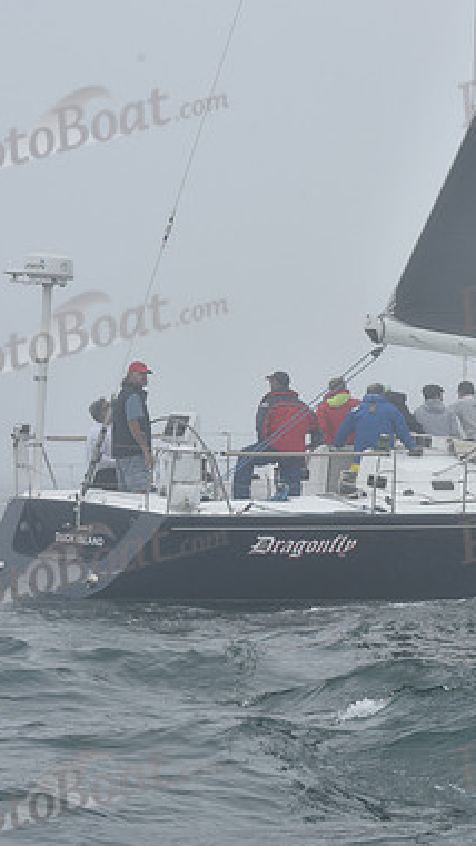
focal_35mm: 112
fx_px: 2511
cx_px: 345
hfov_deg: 10.8
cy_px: 422
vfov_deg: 19.1
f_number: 10
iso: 250
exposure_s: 1/800
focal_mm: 70
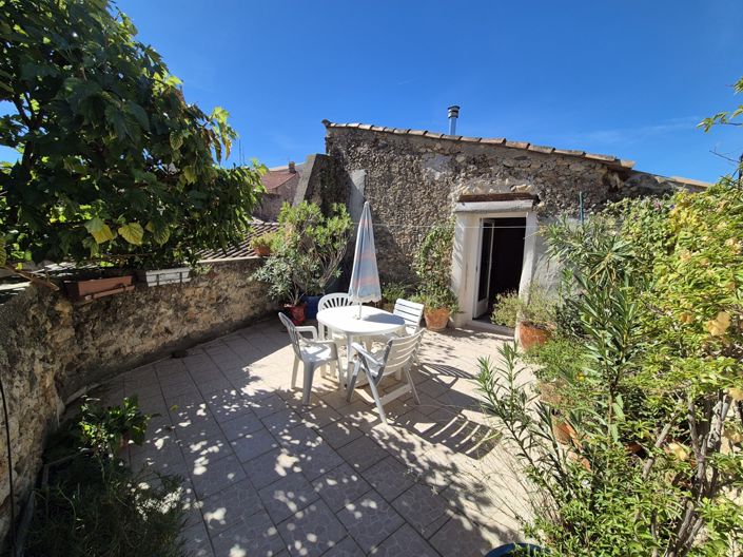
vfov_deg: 89.9
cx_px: 372
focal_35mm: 13
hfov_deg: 106.2
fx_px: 279
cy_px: 278
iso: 50
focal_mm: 2.2
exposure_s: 1/1856
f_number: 2.2
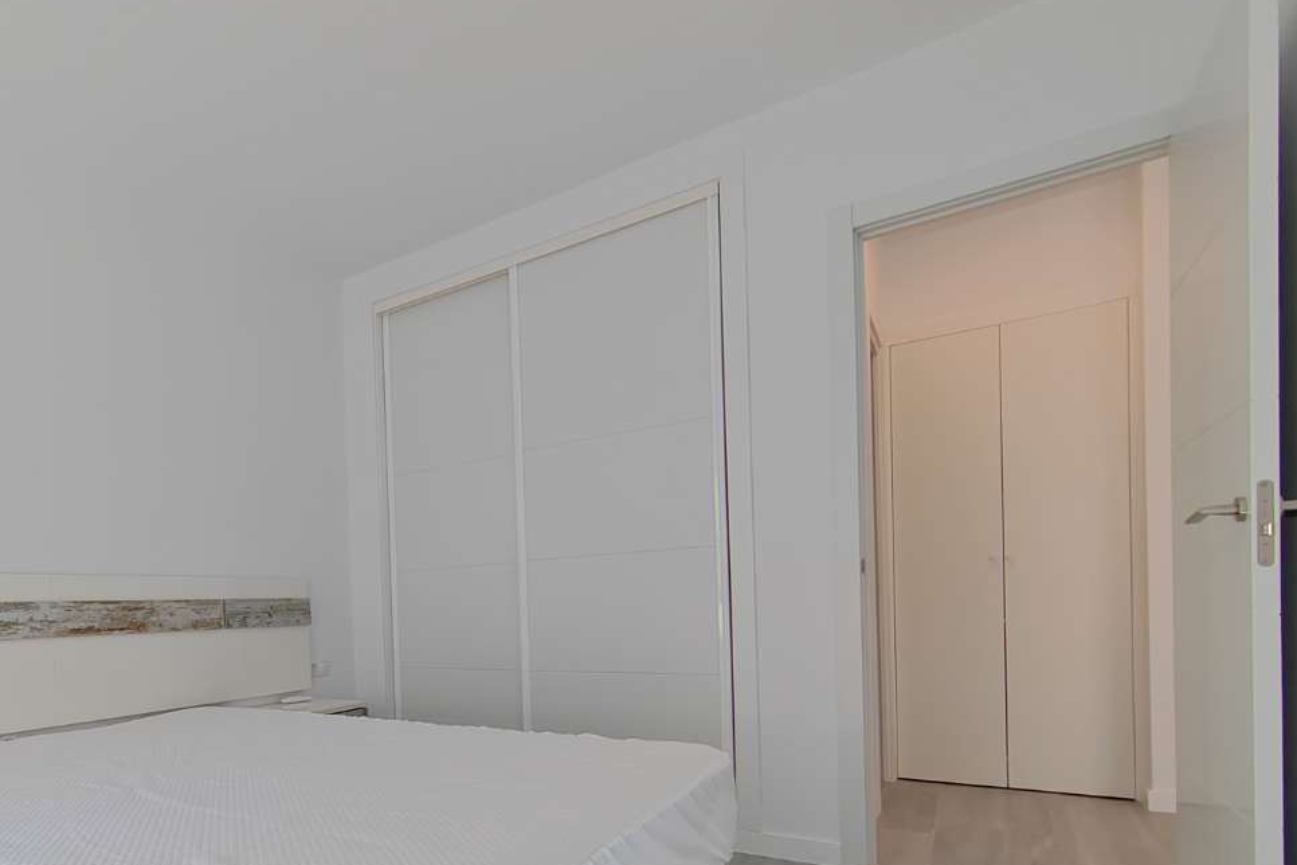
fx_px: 757
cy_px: 631
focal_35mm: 21
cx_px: 363
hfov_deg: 76.6
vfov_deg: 57.0
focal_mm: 2.16
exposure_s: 1/100
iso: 160
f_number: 2.2
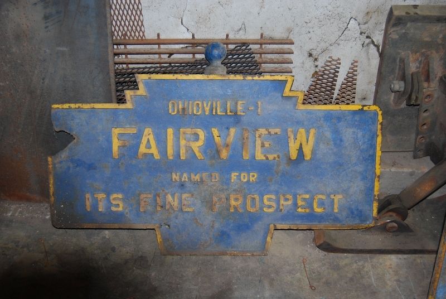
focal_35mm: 39
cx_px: 223
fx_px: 484
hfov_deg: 49.5
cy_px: 150
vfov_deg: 34.3
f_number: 4.2
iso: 200
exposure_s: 1/60
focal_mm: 26
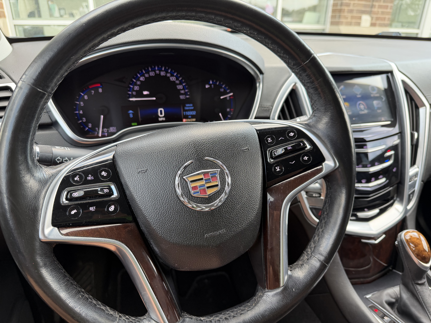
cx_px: 216
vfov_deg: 56.8
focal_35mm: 24
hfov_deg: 71.6
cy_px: 162
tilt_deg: -23.8
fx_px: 299
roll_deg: -0.9
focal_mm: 6.76
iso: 125
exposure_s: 1/155
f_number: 1.78
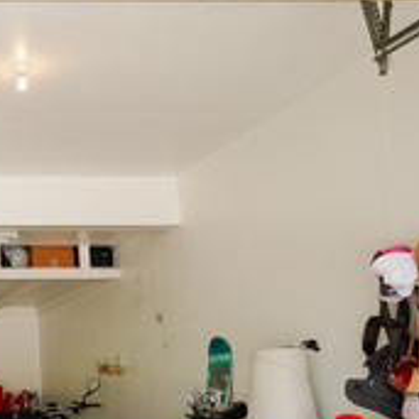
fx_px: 739
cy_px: 342
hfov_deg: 22.9
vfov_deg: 30.8
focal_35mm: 54
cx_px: -272
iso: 100
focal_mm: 17
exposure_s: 1/200
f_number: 2.8
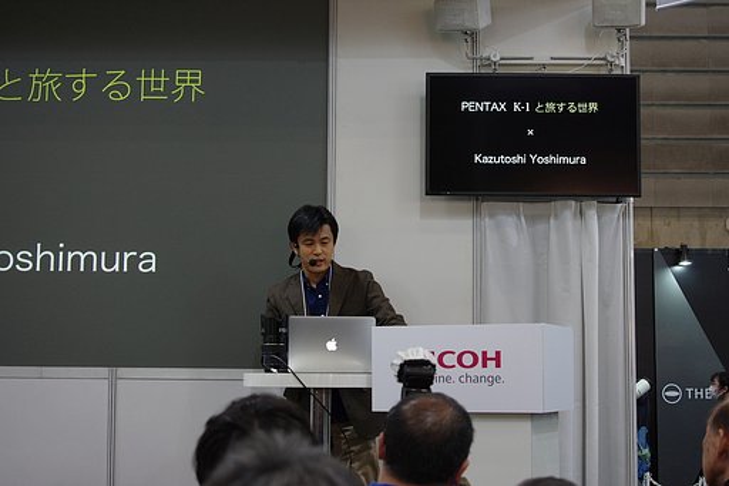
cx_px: 364
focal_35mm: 60
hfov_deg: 33.4
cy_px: 243
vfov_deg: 22.6
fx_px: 1215
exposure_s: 1/60
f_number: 4
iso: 800
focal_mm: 40
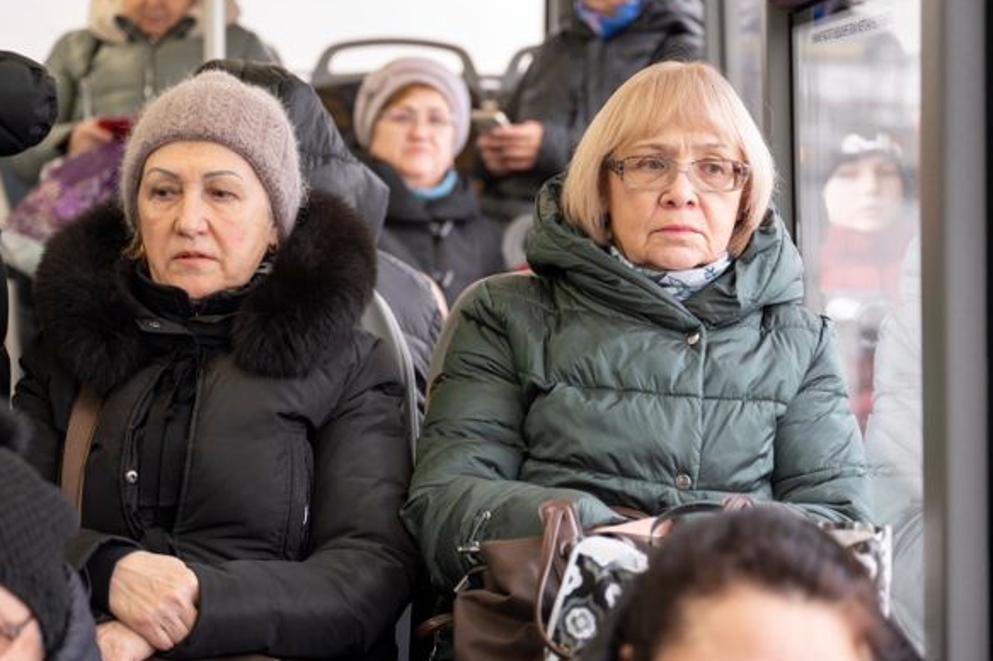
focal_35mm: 72
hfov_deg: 28.1
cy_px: 332
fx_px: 1985
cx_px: 456
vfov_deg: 18.9
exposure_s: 1/160
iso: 1600
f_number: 2.8
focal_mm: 60
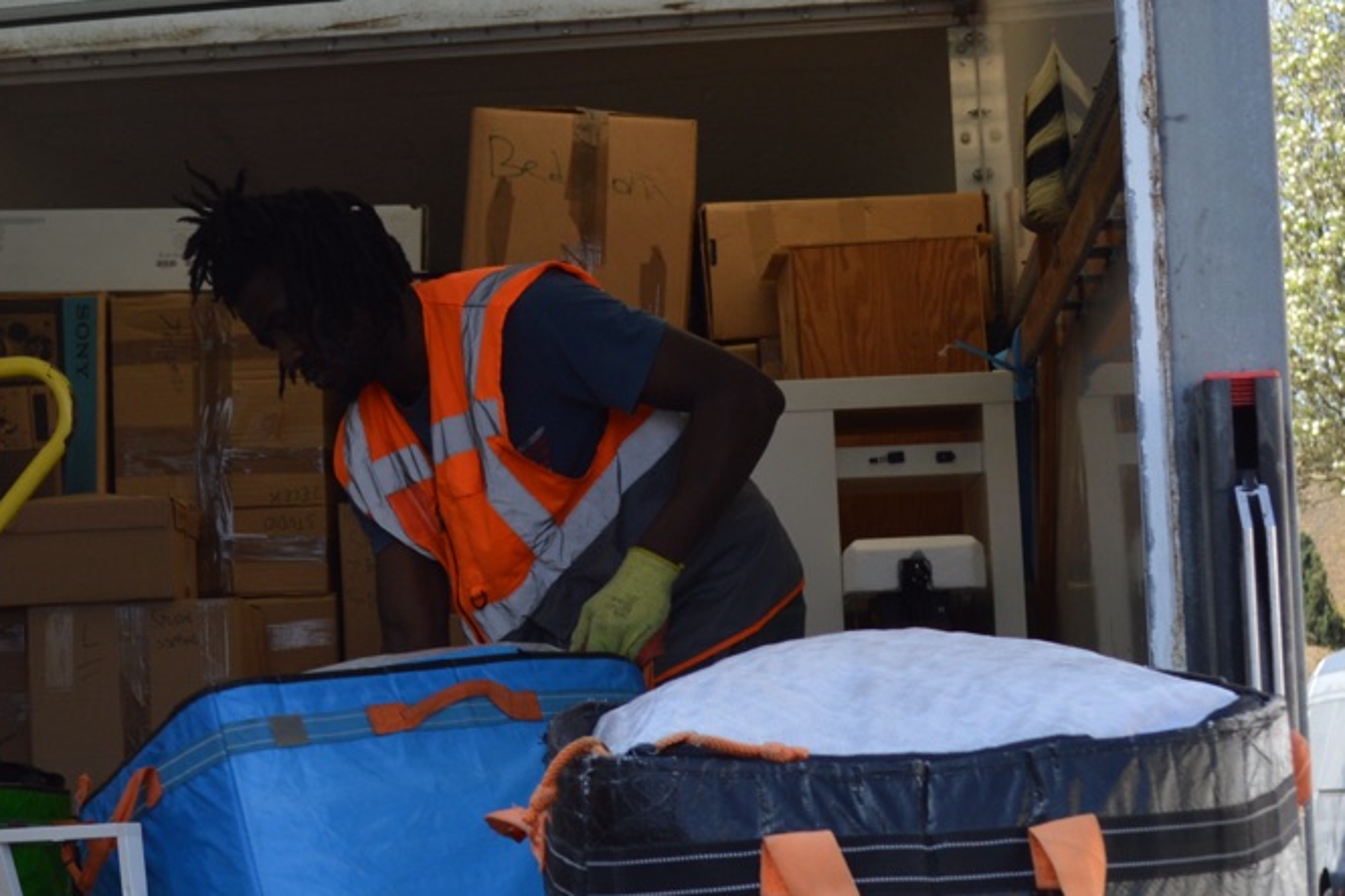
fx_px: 3772
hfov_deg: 20.1
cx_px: 332
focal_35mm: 101
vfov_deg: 13.5
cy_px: 518
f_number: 5.6
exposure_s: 1/250
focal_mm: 28
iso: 160
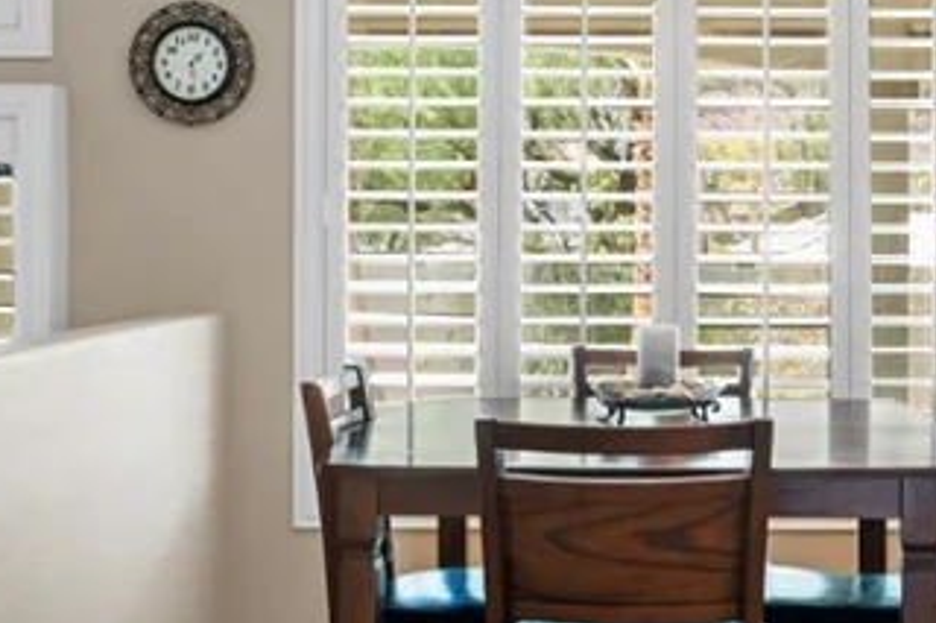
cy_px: 227
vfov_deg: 21.2
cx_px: 708
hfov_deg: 30.9
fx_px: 1663
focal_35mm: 64
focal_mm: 20
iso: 400
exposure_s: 1/6
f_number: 8
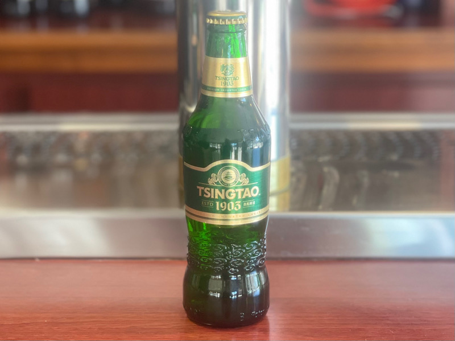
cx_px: 228
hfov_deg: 36.8
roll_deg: +0.9
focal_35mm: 52
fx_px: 683
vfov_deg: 28.0
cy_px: 170
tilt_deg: -14.4
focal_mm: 6
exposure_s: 1/100
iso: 160
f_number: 2
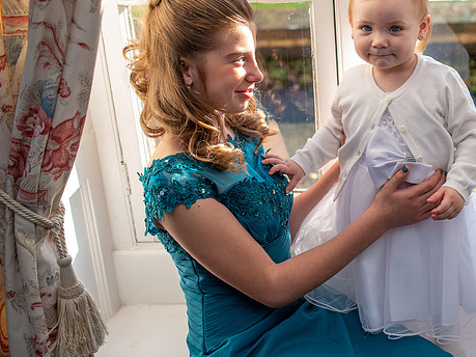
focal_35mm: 57
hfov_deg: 32.7
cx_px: 391
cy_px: 100
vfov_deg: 25.4
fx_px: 784
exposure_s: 1/250
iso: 100
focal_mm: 35
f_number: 2.5
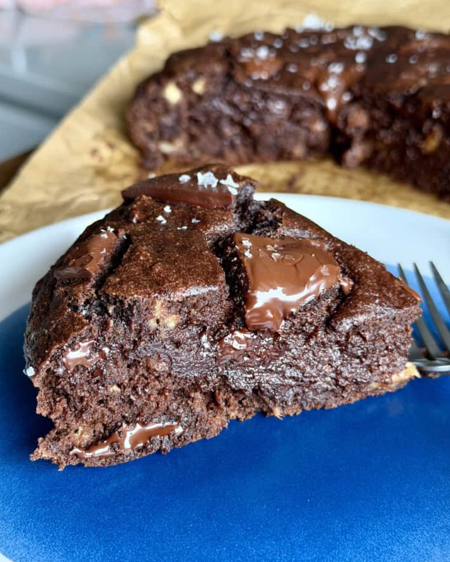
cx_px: 221
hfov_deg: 29.7
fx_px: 849
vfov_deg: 36.6
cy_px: 292
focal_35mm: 51
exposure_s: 1/53
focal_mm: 6.8
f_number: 1.8
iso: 250
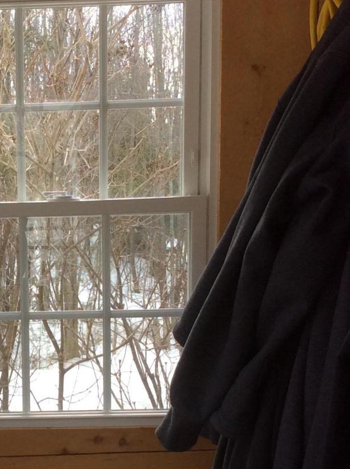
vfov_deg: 24.9
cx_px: -27
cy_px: 323
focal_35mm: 78
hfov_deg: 18.2
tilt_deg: -8.1
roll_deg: +1.2
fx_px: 1055
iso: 32
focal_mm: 3.3
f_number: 2.4
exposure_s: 1/251
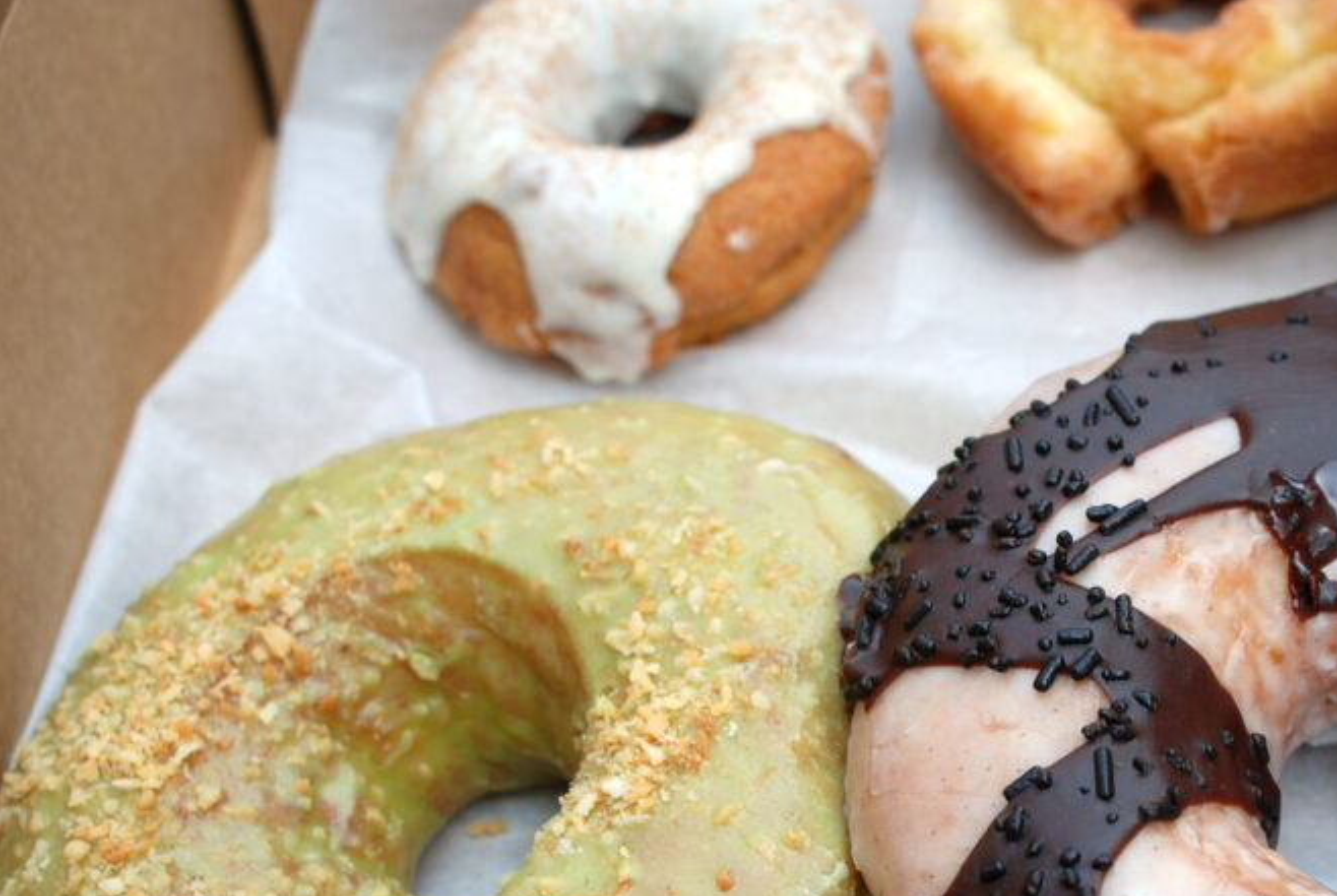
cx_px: 941
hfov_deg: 35.1
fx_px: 2083
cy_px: 677
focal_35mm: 56
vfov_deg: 24.0
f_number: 6.3
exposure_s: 1/160
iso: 100
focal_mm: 24
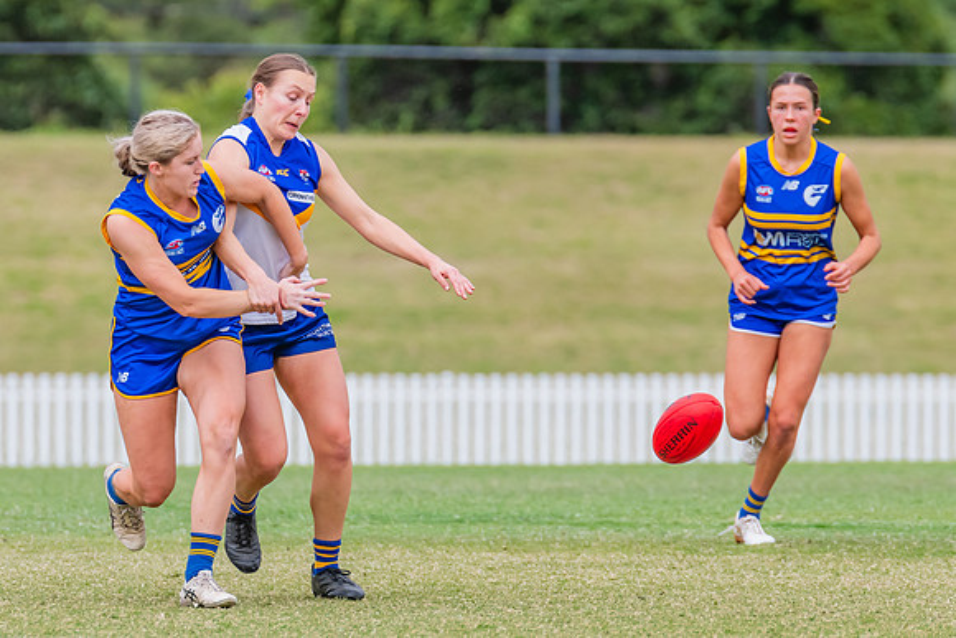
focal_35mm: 720
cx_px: 169
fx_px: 19121
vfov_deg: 1.9
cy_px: 317
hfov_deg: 2.9
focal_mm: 420
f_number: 7.1
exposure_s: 1/1250
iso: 800
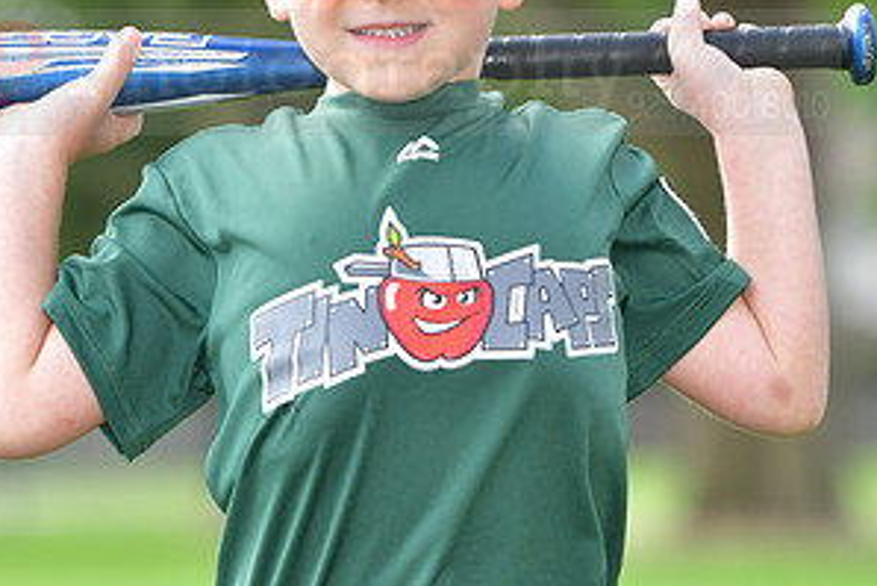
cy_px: 49
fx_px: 9602
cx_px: 271
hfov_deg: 5.2
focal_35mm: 394
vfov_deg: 3.5
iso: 500
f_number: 4
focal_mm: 135
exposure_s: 1/1250
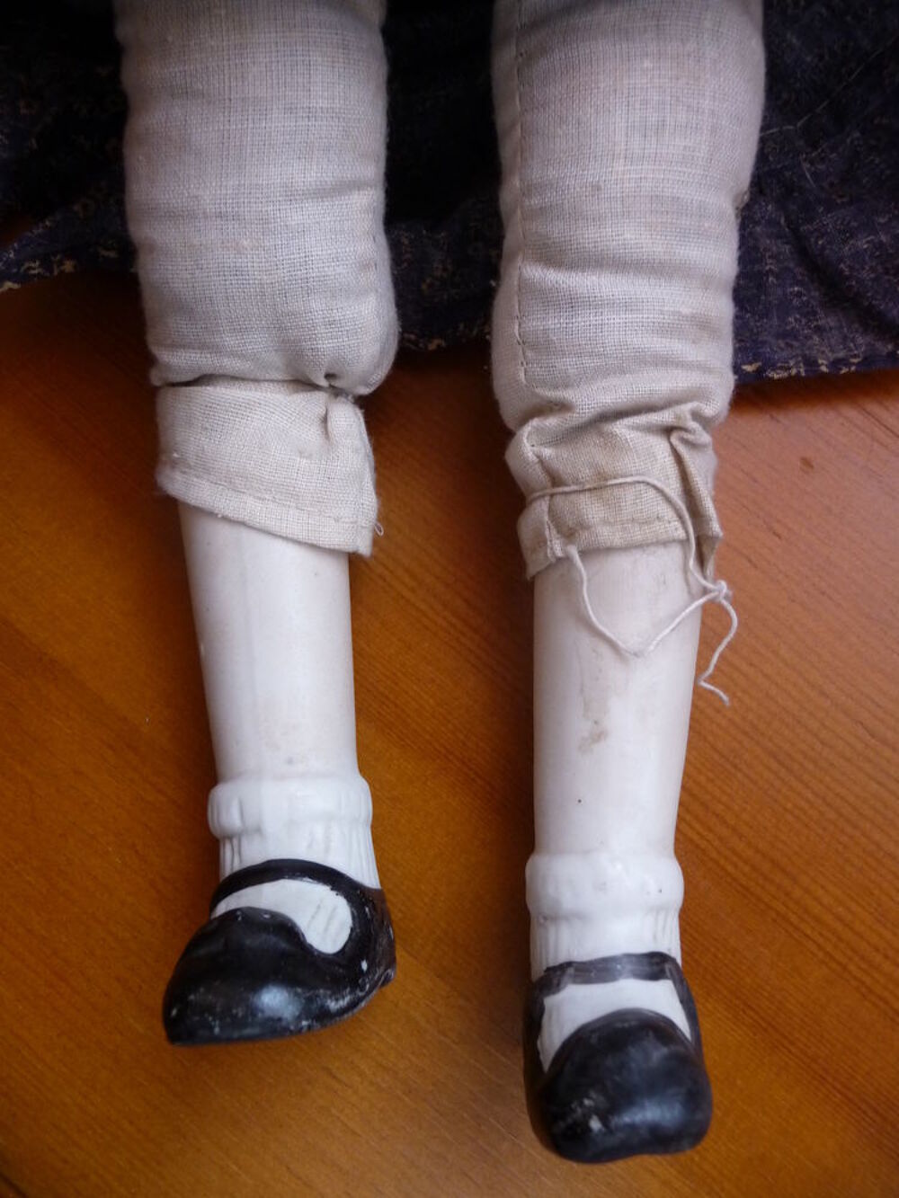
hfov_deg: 49.8
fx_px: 969
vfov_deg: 63.4
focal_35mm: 28
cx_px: 450
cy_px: 599
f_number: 3.3
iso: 320
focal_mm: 4.7
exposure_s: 1/30
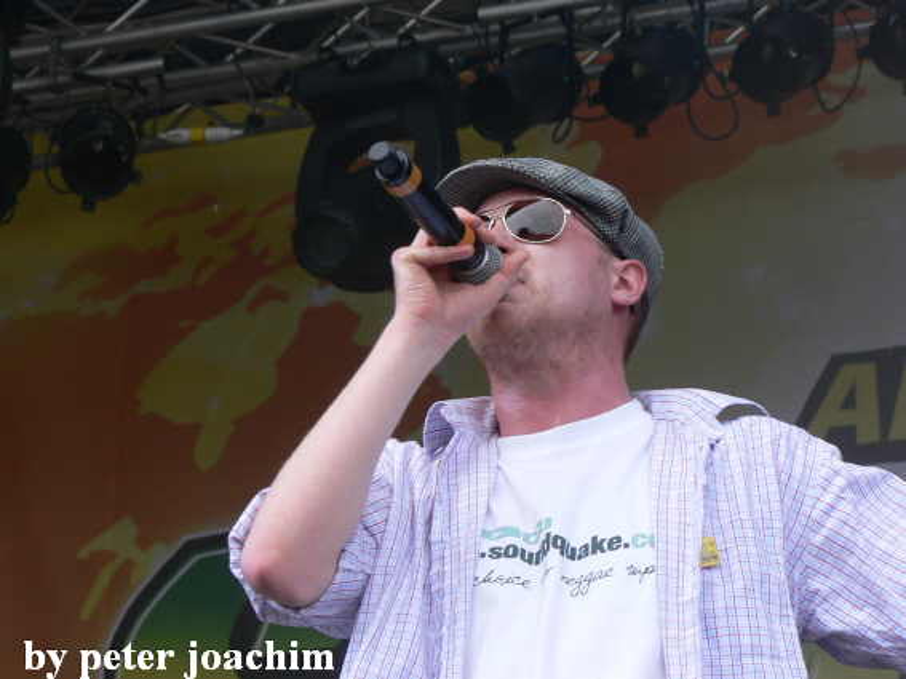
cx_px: 453
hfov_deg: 10.9
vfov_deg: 8.2
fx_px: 4736
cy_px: 340
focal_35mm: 181
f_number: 4
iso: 64
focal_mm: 31
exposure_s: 1/160
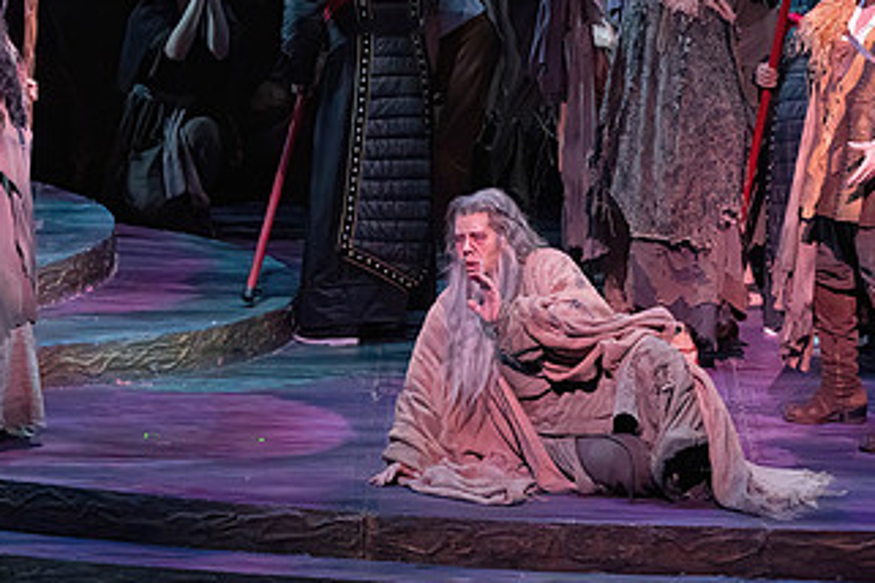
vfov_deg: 4.2
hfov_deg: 6.3
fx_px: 7947
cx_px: 474
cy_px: 110
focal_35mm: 327
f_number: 9
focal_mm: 181
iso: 20000
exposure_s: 1/320
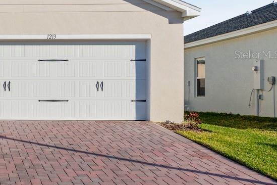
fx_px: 498
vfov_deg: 20.9
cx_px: -41
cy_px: 54
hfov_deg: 27.9
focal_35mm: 65
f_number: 9
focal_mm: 18.5
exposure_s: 1/250
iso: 100
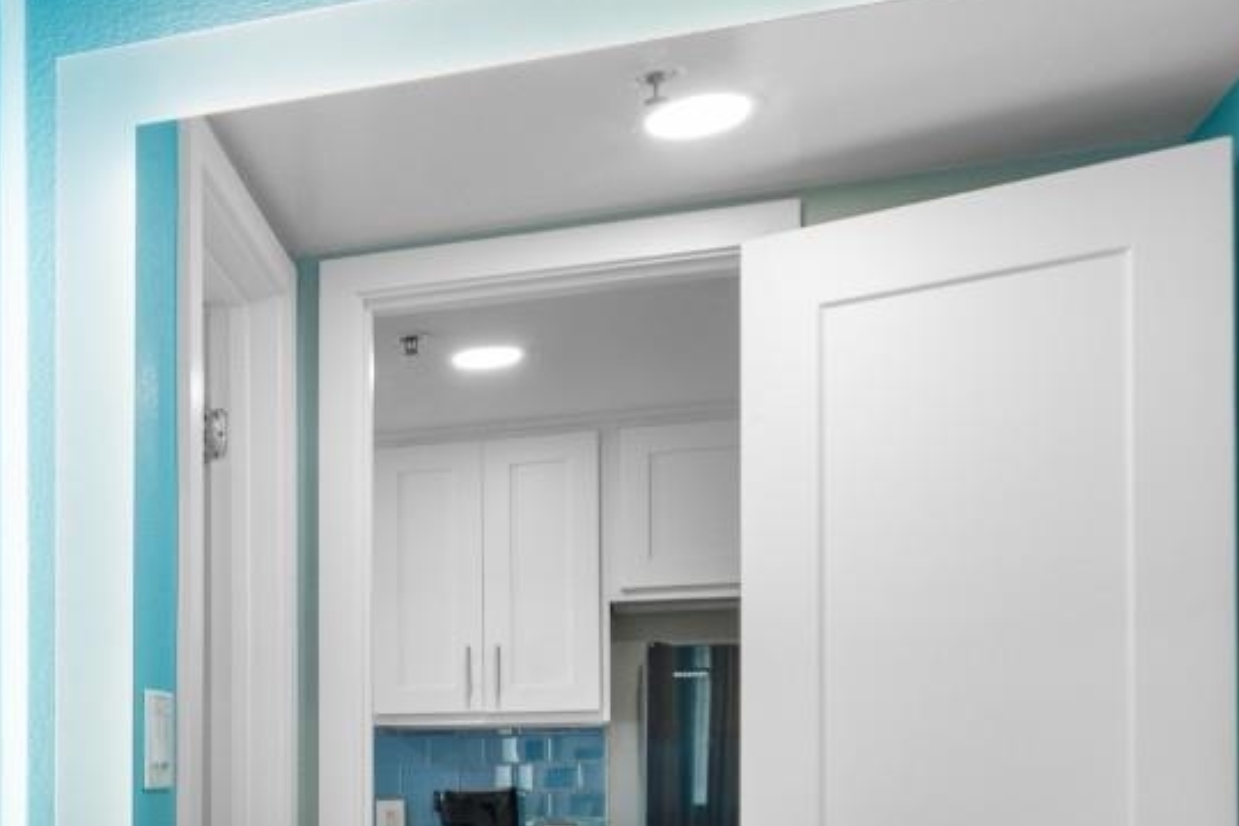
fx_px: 1549
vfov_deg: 28.4
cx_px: -76
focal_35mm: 45
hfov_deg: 37.5
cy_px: 785
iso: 100
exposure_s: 1/40
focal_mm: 10
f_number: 4.5
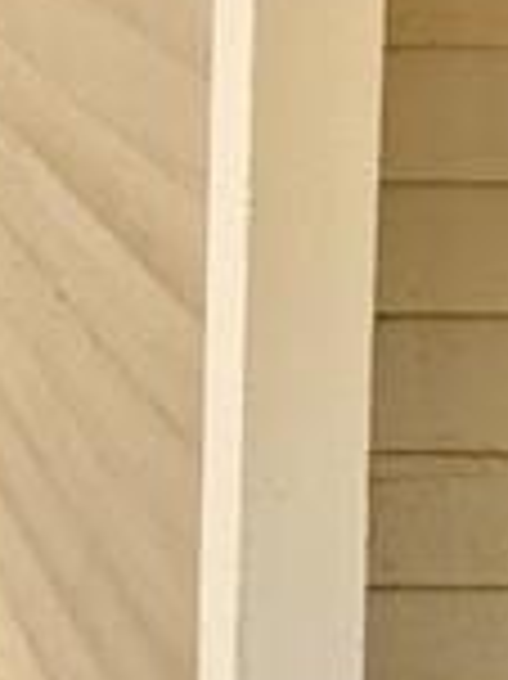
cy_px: -135
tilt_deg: -5.4
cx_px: -427
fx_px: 2587
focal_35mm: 132
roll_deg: -0.2
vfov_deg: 14.5
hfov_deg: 10.5
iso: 32
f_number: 1.6
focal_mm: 4.2
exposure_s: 1/375
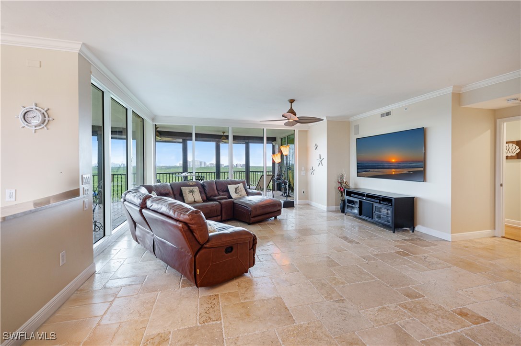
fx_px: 202
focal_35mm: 14
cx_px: 260
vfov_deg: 81.1
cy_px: 173
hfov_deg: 104.3
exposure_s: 1/6
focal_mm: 14
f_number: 11
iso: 200
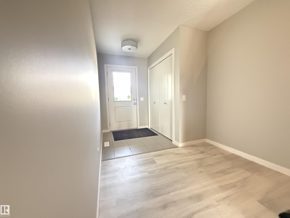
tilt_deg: -4.9
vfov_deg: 85.7
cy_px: 109
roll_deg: +1.6
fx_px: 117
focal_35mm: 14
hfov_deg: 102.1
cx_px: 145
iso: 1250
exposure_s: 1/40
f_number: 2.2
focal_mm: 2.22
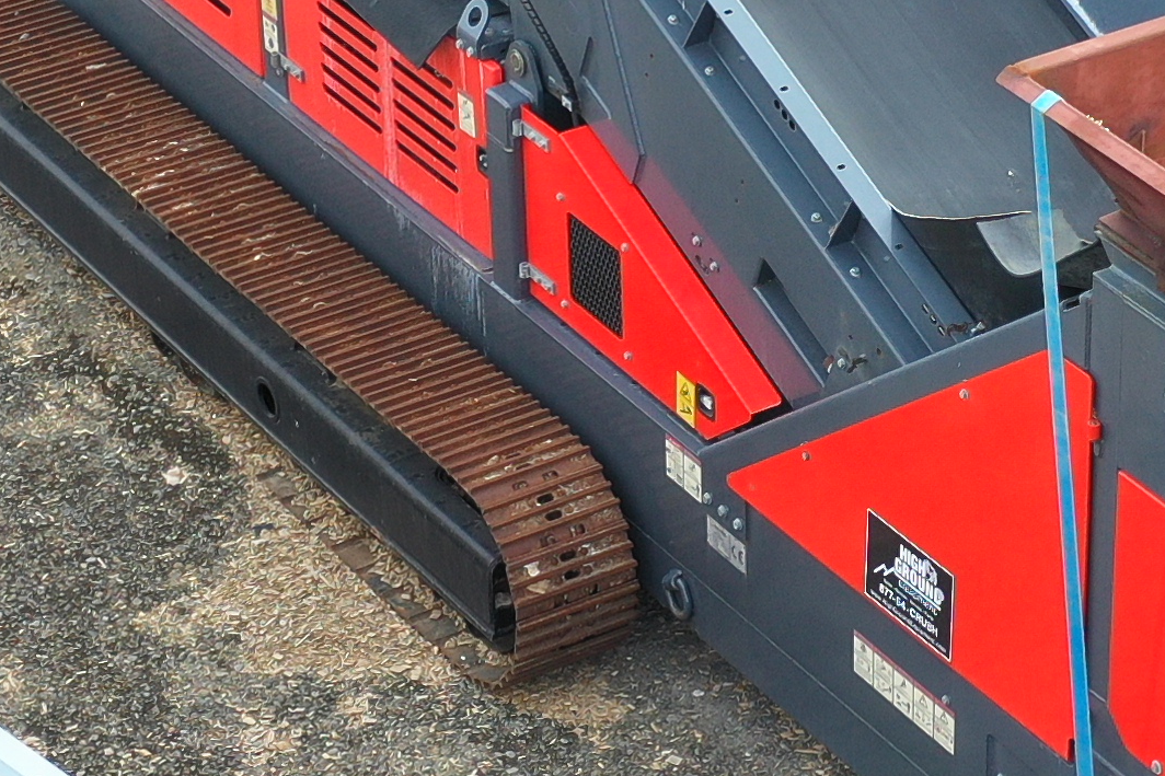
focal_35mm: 144
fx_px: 4659
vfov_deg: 9.5
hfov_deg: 14.2
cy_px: 344
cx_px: 944
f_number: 3.2
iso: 100
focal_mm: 10.26
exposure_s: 1/240
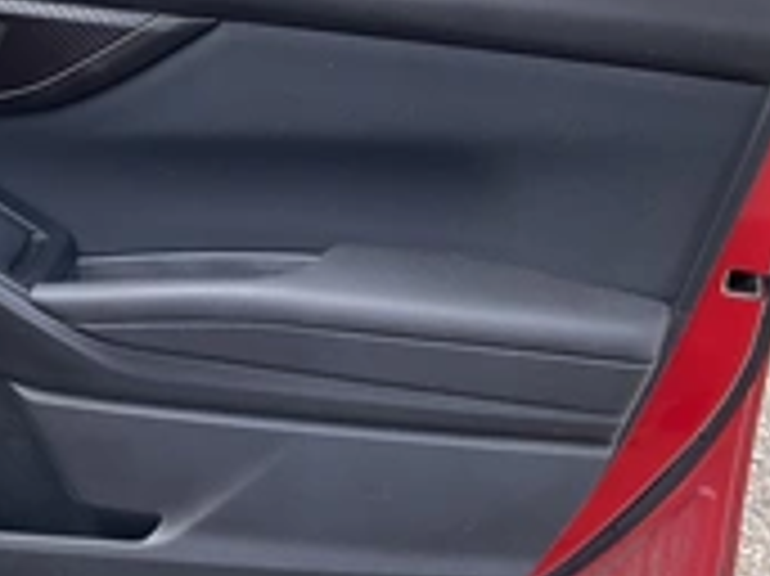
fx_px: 1512
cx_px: 14
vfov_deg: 21.4
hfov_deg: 27.1
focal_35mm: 68
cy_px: 148
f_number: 1.8
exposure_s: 1/329
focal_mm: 3
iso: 25
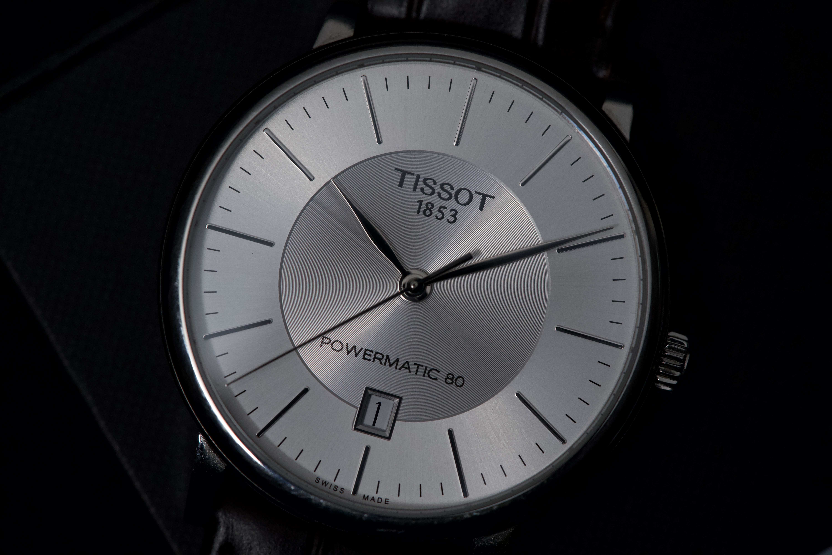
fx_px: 2080
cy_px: 278
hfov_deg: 22.6
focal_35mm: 90
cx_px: 416
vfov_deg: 15.2
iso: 2500
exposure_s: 1/200
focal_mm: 90
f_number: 4.5
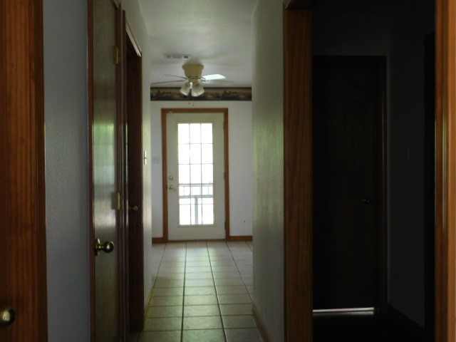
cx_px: 228
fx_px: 474
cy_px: 171
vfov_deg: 39.7
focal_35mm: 36
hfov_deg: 51.4
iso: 400
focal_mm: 6.3
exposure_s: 1/25
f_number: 3.5
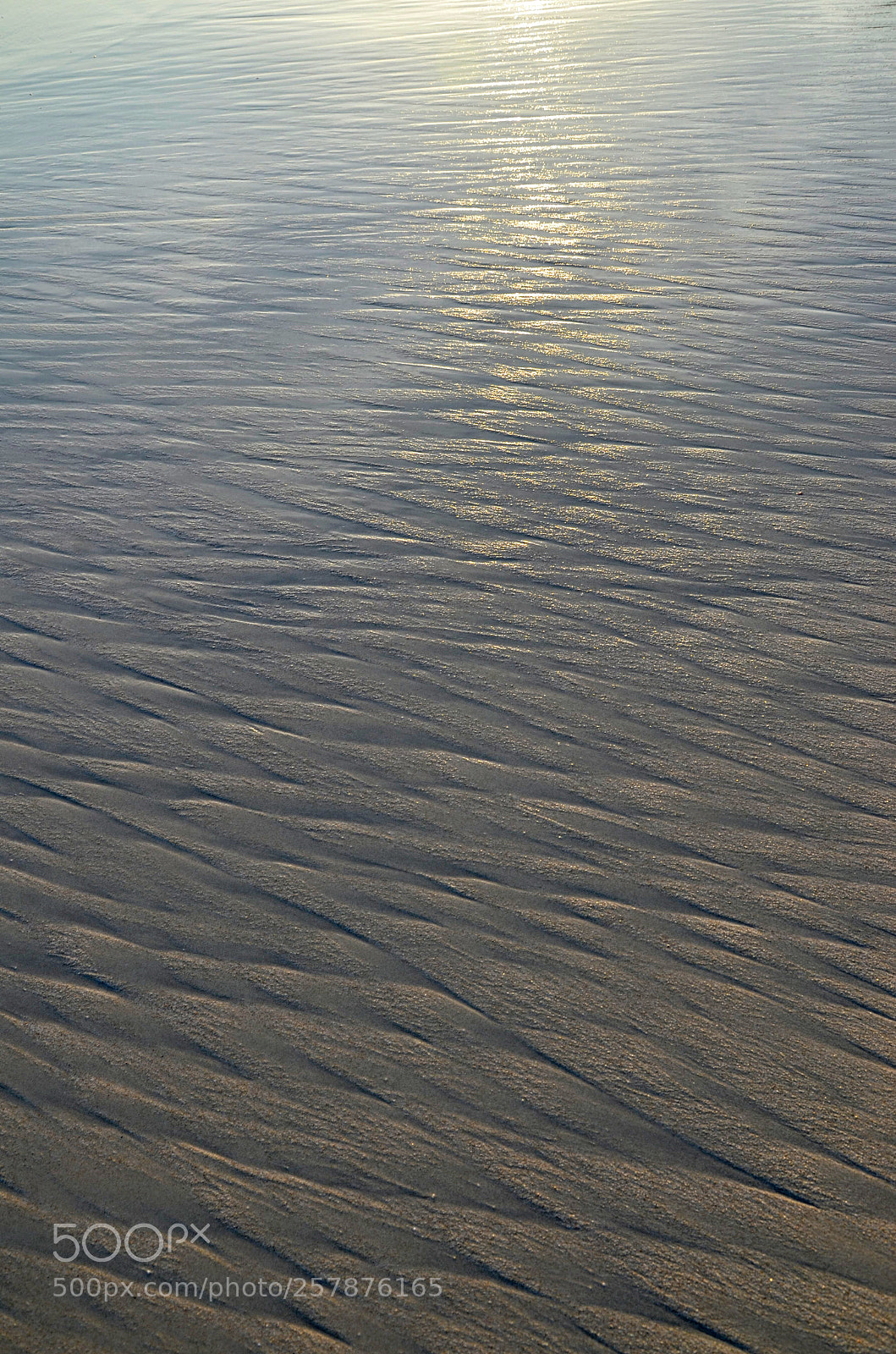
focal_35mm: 33
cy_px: 677
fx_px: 1238
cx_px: 448
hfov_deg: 39.8
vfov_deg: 57.3
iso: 200
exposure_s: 1/160
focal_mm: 22
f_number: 8
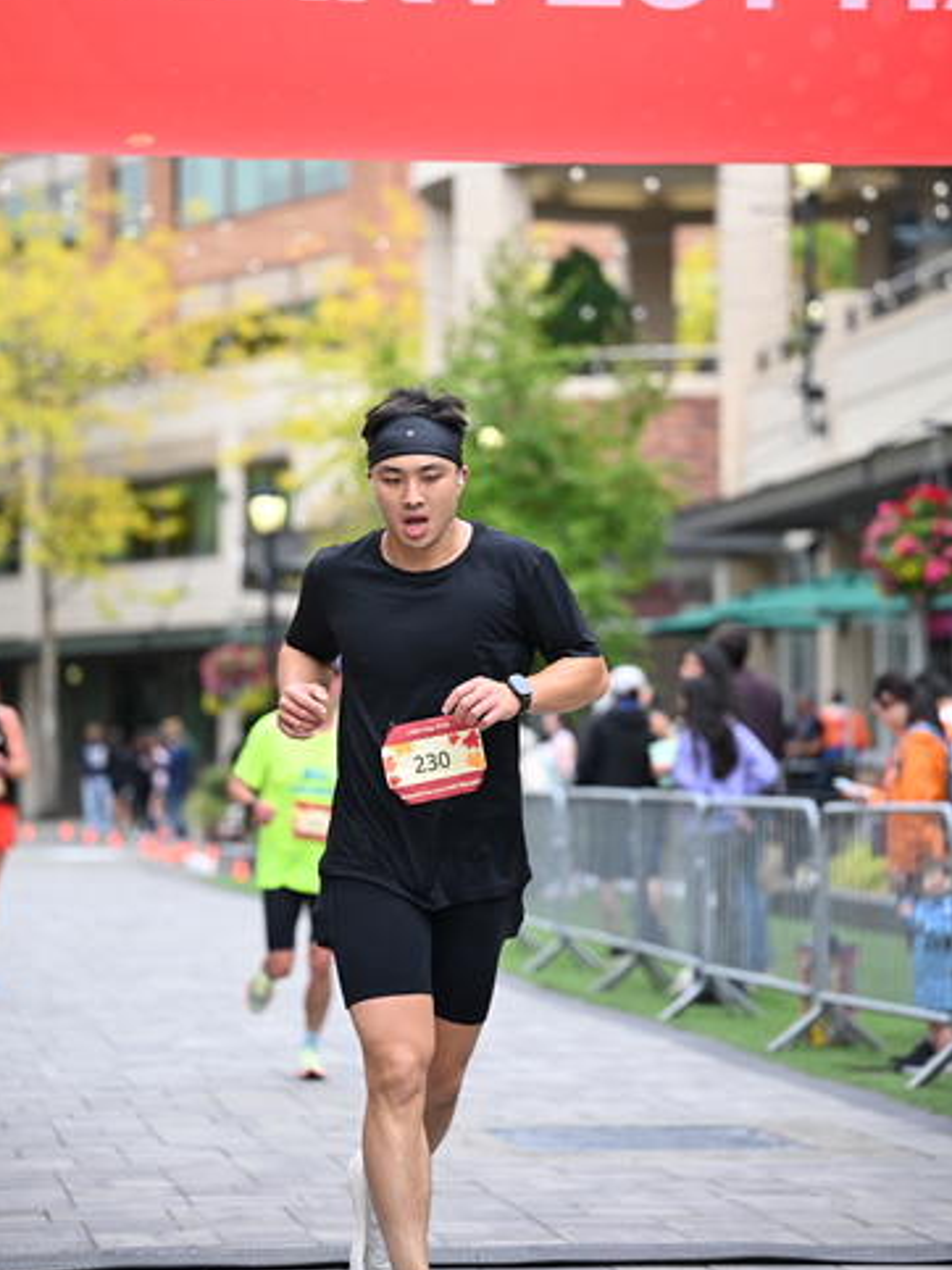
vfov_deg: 17.3
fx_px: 4182
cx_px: 472
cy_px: 555
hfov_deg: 13.0
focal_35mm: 114
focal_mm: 104
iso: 640
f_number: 2.8
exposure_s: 1/1600
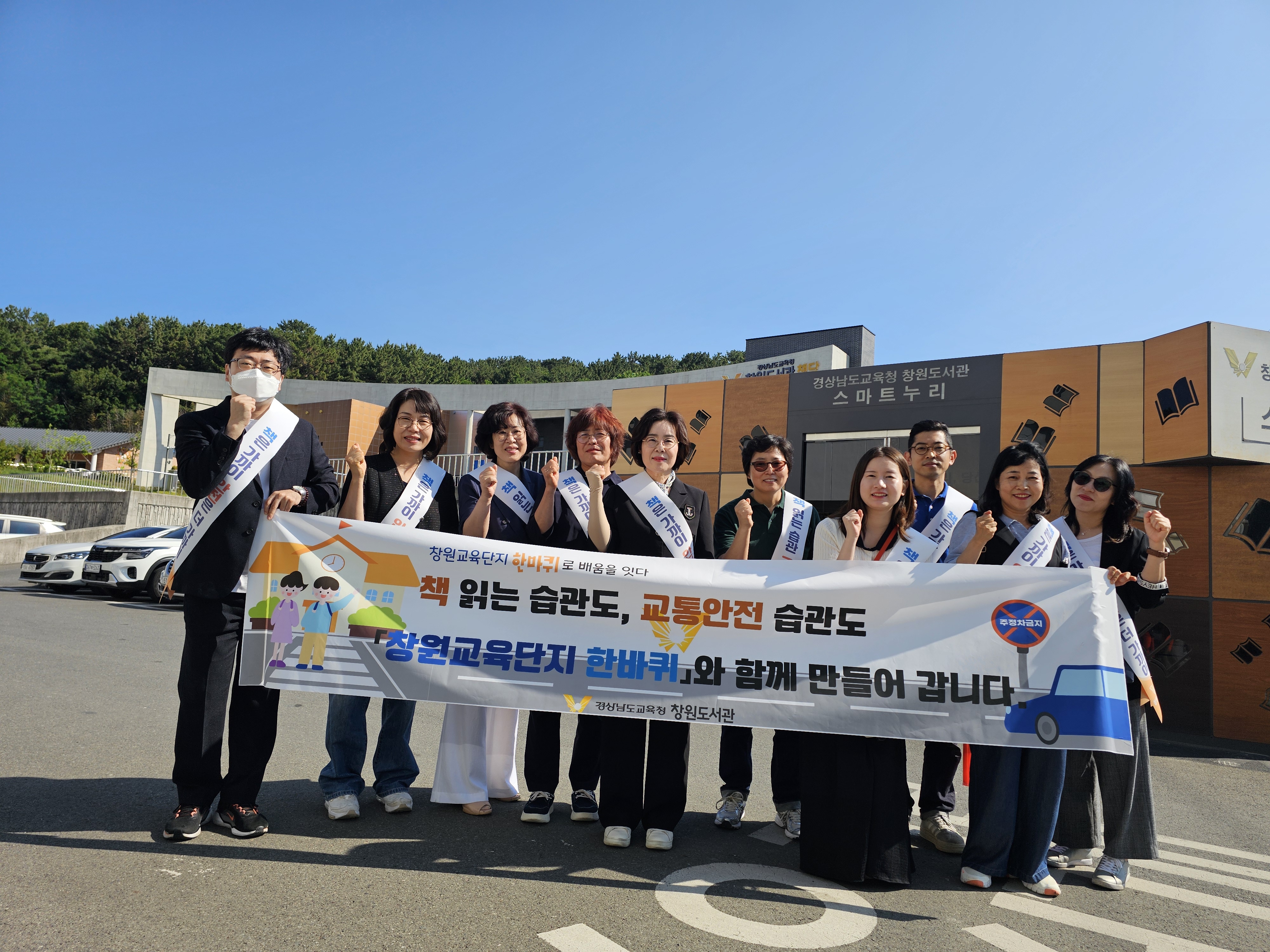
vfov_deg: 58.9
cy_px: 476
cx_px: 635
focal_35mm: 23
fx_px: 844
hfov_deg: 73.9
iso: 10
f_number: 1.7
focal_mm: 6.3
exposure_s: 1/719
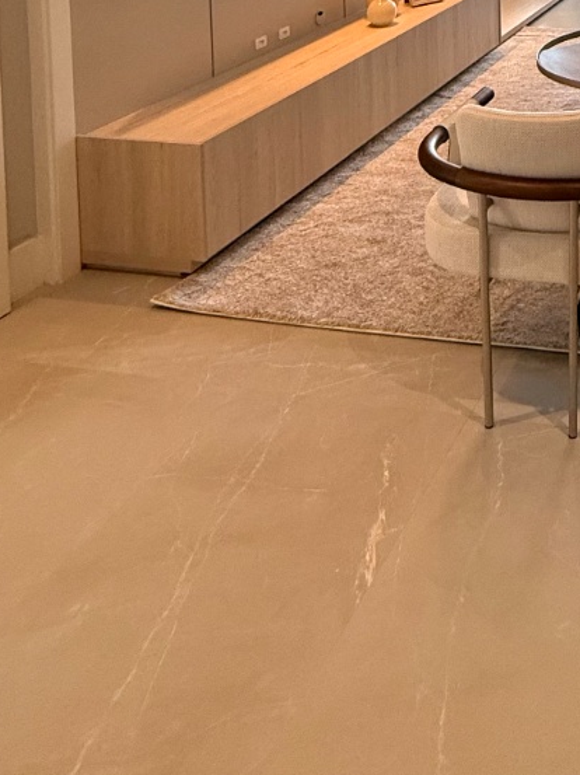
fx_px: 850
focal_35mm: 38
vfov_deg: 37.5
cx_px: 679
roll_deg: -1.1
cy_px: -149
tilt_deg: -2.4
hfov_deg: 32.0
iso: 125
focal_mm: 2.22
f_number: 2.2
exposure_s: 1/120
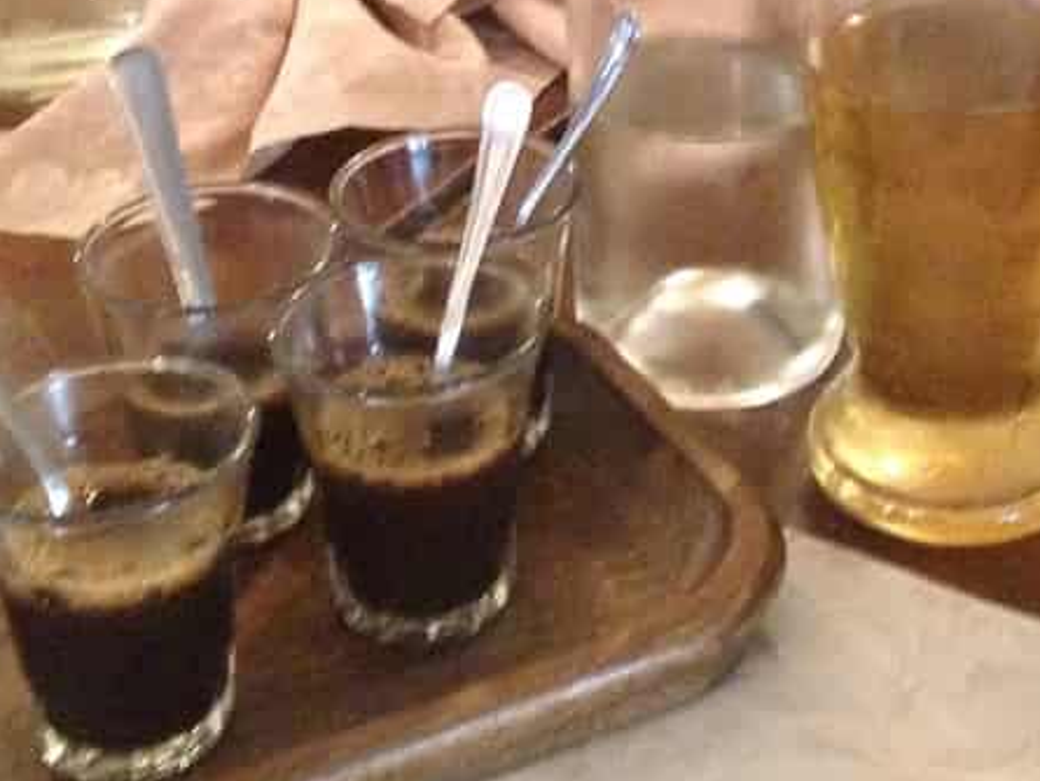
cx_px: 685
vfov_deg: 16.1
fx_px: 2675
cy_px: -108
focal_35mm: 89
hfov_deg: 21.9
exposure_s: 1/15
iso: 500
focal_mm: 4.1
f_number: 2.4
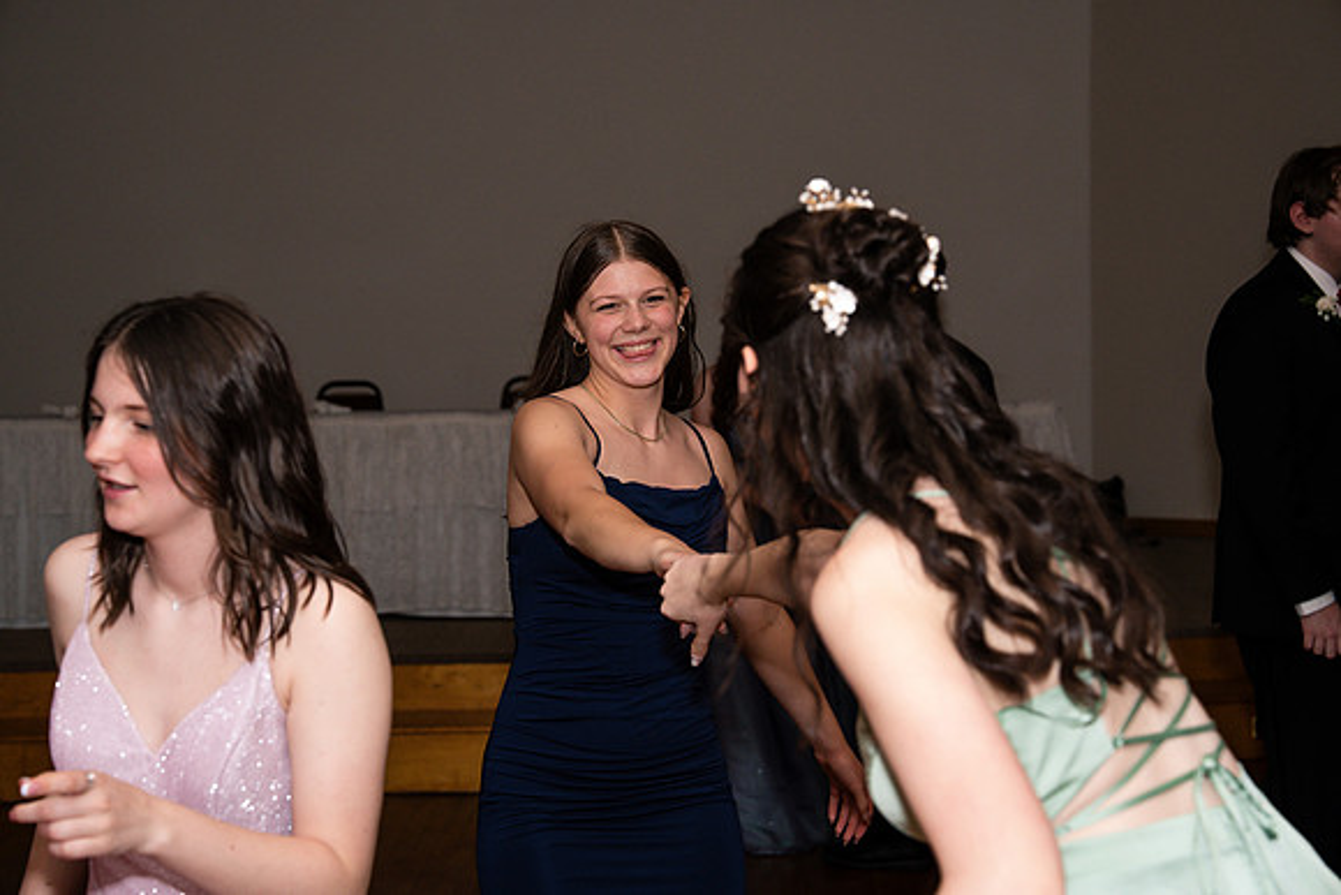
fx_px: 2608
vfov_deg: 19.5
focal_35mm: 70
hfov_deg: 28.8
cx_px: 670
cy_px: 448
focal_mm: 70
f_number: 5
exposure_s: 1/250
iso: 400
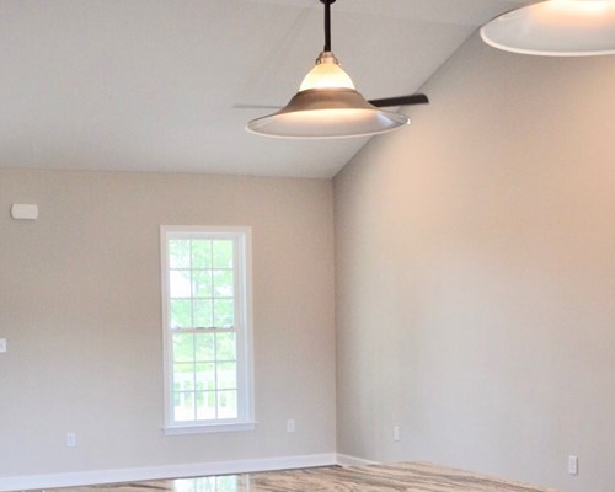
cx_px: 244
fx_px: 1001
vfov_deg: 27.0
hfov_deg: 34.0
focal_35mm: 55
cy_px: 402
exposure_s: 1/80
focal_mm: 18
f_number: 4.5
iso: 400
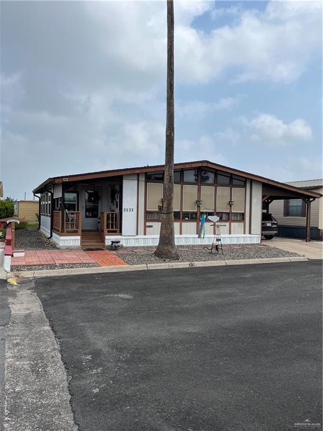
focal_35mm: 26
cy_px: 216
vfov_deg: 67.3
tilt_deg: -0.2
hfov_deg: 53.1
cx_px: 162
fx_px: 323
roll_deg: +0.1
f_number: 1.6
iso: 50
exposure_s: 1/5319
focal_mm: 5.1
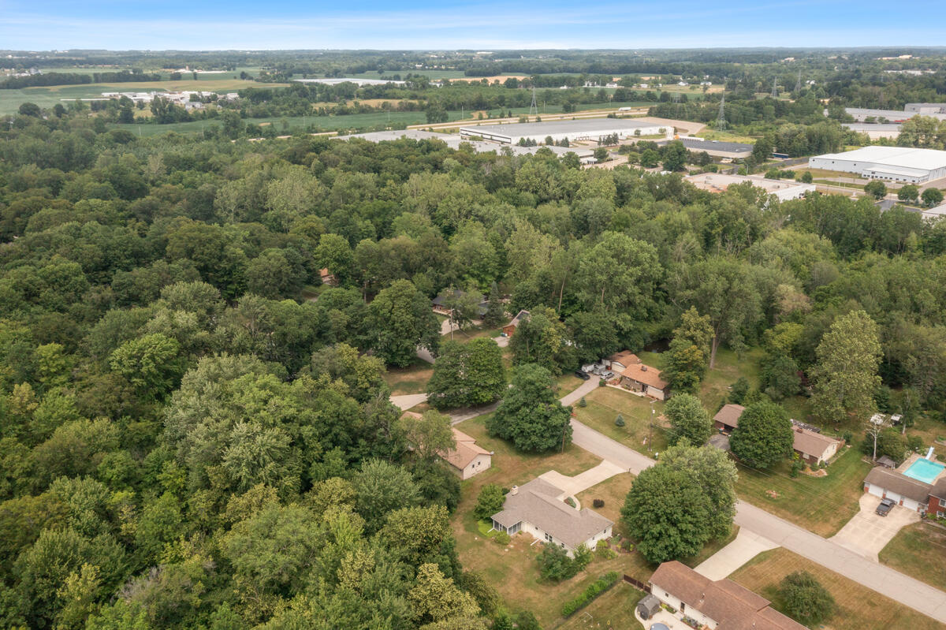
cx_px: 473
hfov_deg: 65.5
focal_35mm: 28
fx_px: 735
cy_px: 315
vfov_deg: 46.4
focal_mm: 10.26
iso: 100
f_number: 11
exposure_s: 1/320
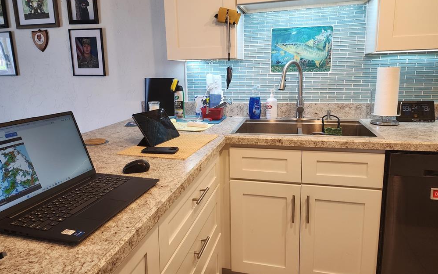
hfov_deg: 72.6
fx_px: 298
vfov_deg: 49.2
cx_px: 215
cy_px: 122
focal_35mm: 25
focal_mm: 6.4
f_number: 1.8
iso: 125
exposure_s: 1/65
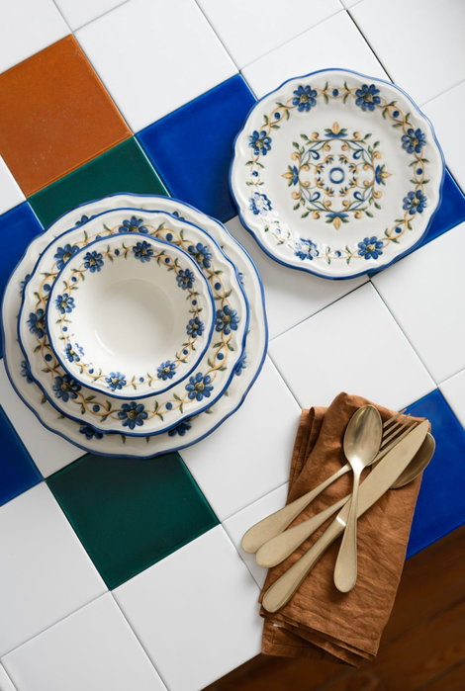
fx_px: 963
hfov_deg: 27.1
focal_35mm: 50
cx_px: 232
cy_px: 346
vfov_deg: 39.5
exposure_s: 1/50
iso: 100
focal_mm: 50
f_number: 3.5
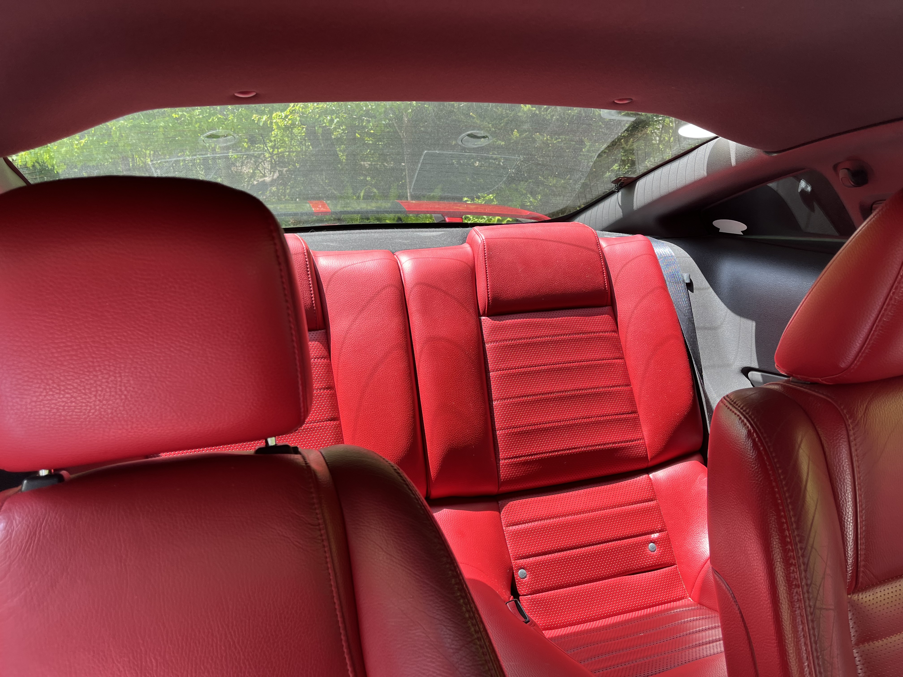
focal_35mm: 26
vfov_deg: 53.1
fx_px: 678
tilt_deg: -12.0
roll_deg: -1.0
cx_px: 452
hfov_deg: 67.3
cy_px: 338
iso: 40
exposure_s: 1/168
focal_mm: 5.1
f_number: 1.6
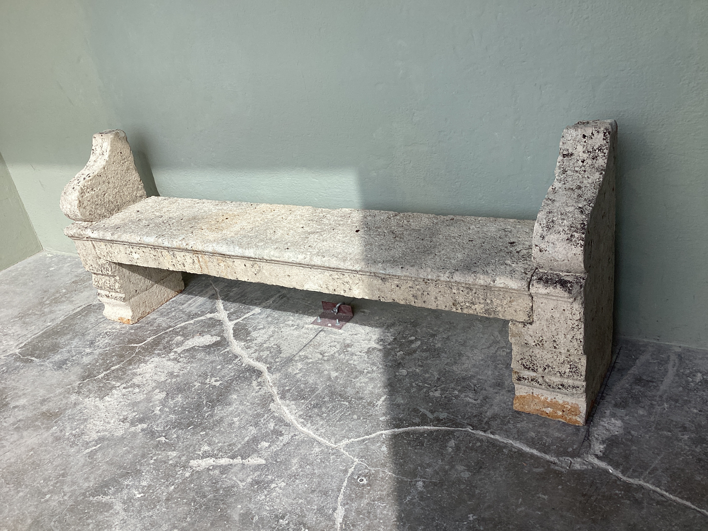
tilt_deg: -26.0
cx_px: 354
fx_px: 634
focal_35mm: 31
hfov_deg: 58.4
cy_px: 266
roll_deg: +11.5
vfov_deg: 45.4
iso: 25
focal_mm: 3.3
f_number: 2.4
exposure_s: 1/1087
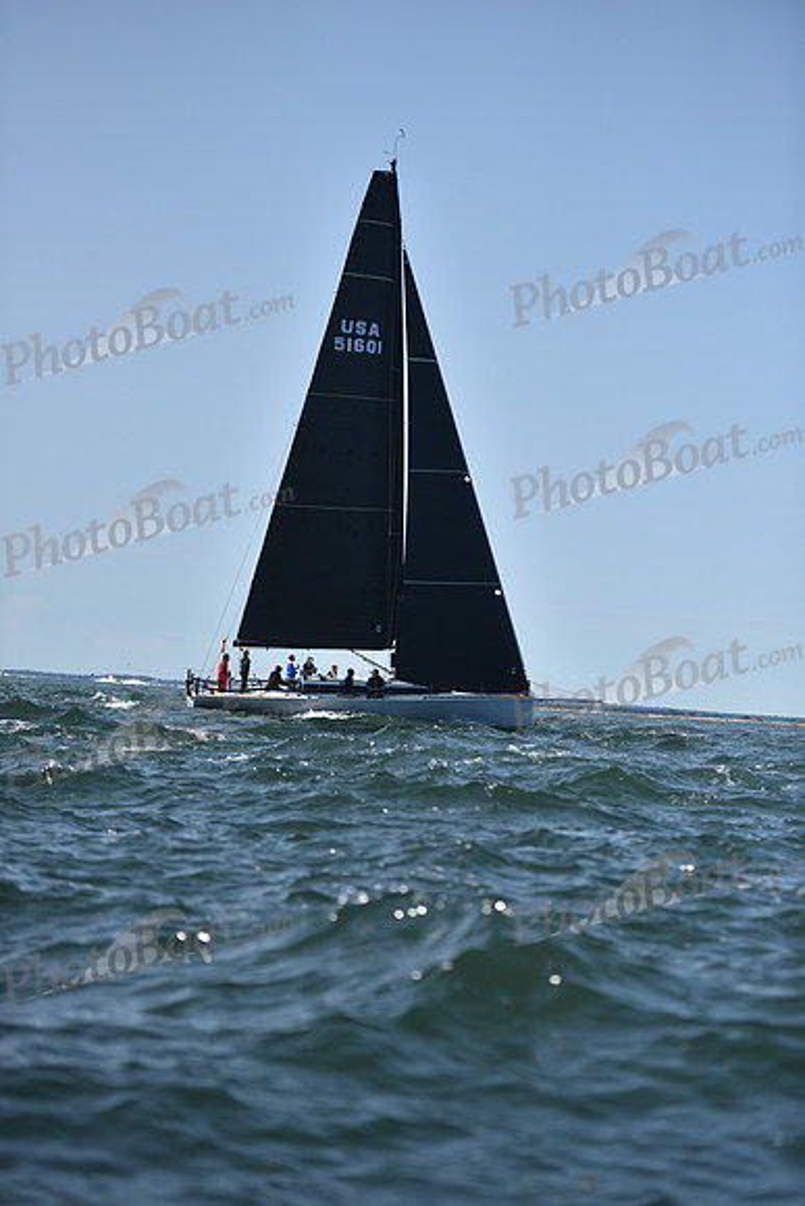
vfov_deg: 23.9
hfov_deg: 16.1
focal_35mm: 85
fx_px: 2849
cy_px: 603
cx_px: 402
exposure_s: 1/8000
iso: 250
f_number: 2.8
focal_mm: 85
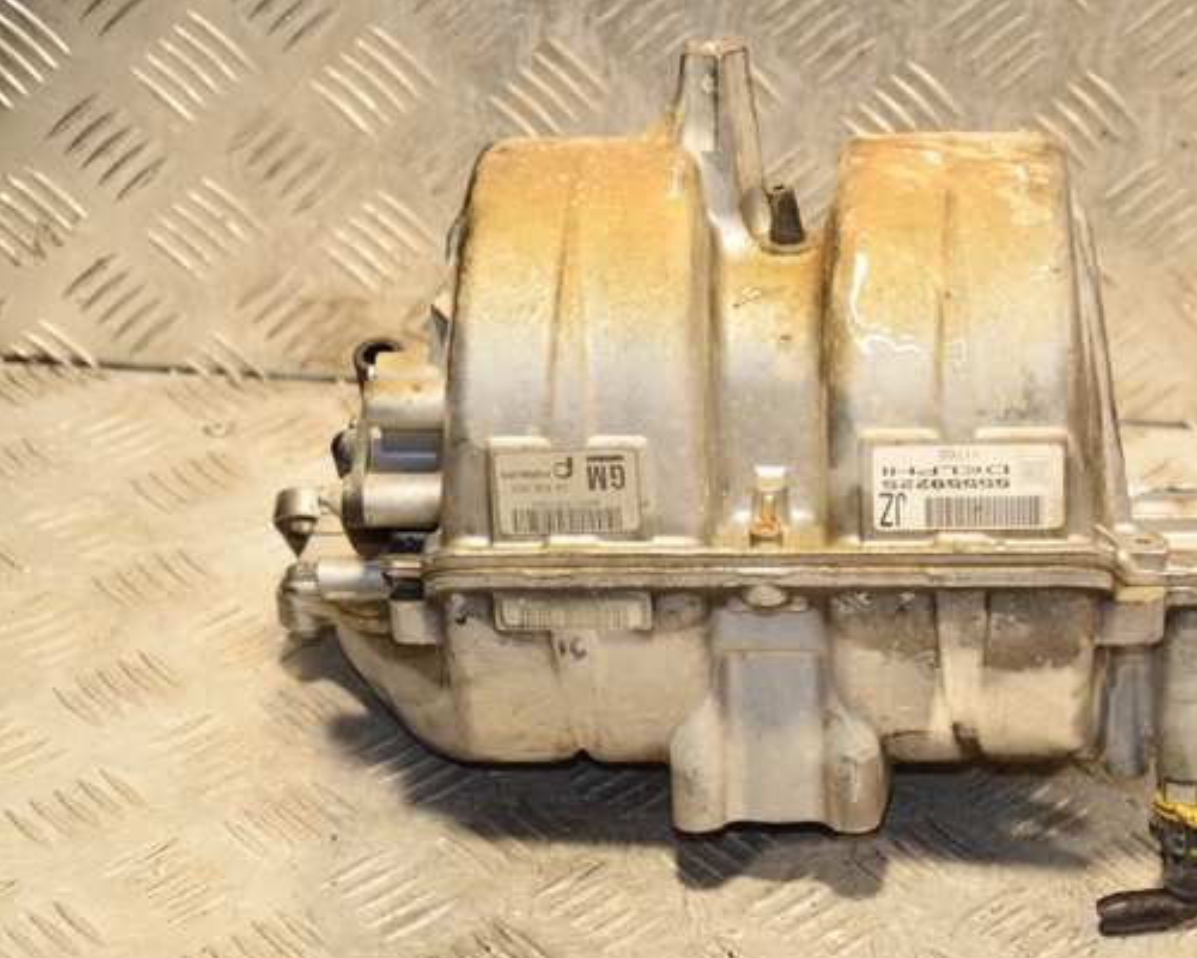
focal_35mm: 90
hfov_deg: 21.2
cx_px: 761
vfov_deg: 17.1
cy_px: 508
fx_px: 3188
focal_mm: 50
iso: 800
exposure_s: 1/160
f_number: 5
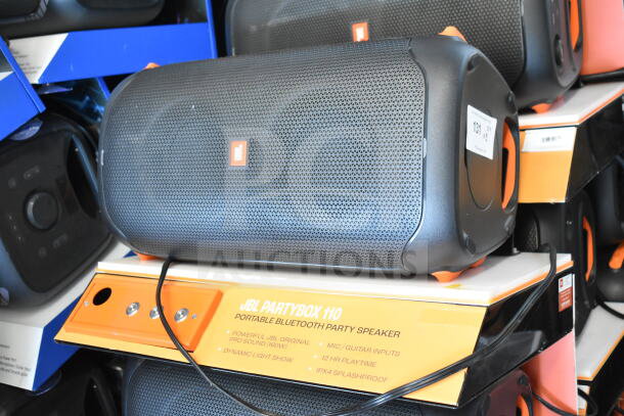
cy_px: 208
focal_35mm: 46
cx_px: 312
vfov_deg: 29.0
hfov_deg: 42.3
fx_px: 806
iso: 2800
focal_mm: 31
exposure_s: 1/50
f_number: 4.2
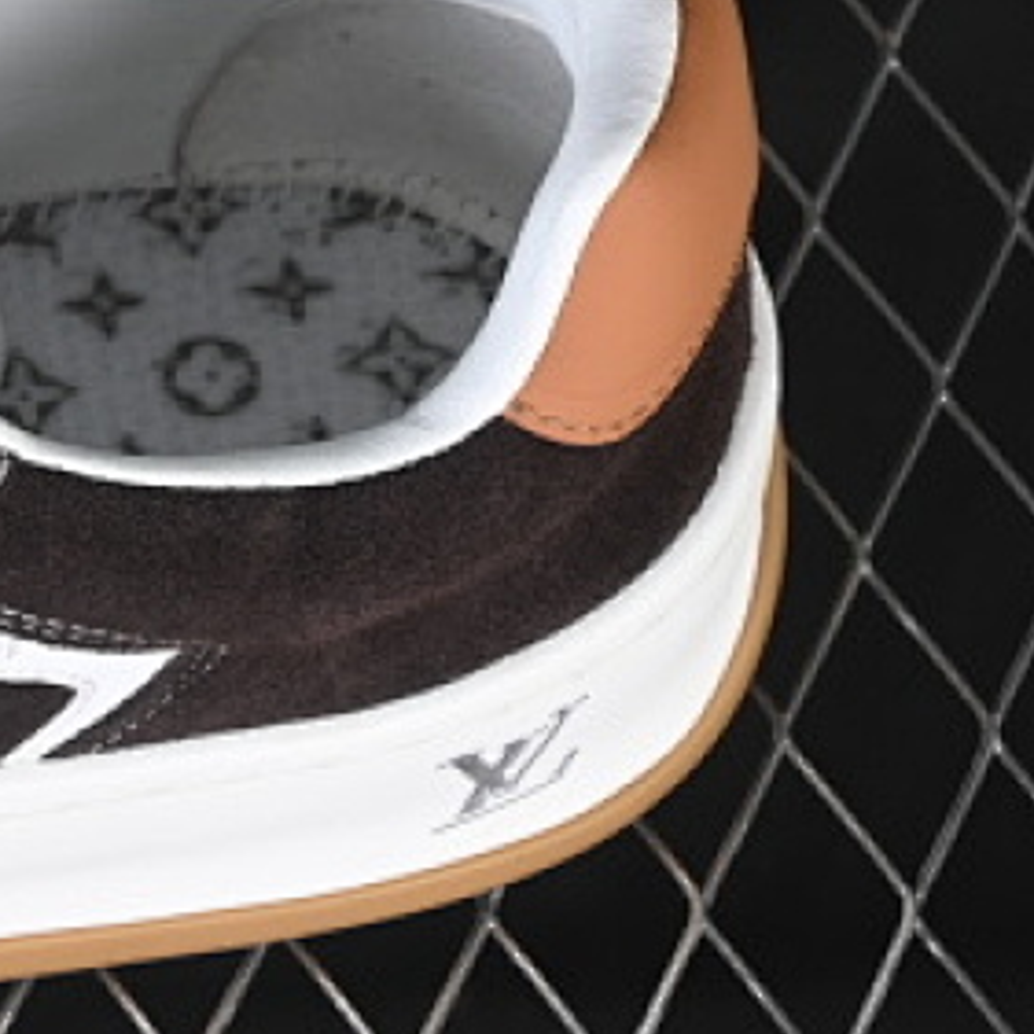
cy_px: 26
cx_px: -688
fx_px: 8280
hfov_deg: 7.0
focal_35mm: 245
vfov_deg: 7.1
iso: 160
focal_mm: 50
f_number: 6.3
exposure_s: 1/50
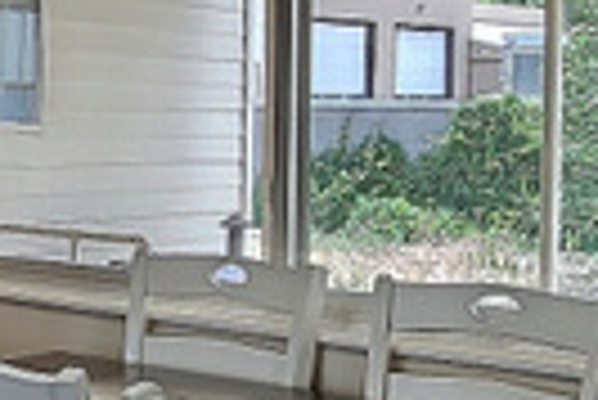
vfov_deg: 20.8
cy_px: 99
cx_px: 40
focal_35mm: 65
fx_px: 1081
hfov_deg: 29.4
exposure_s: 1/2
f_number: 2.2
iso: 400
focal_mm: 2.2
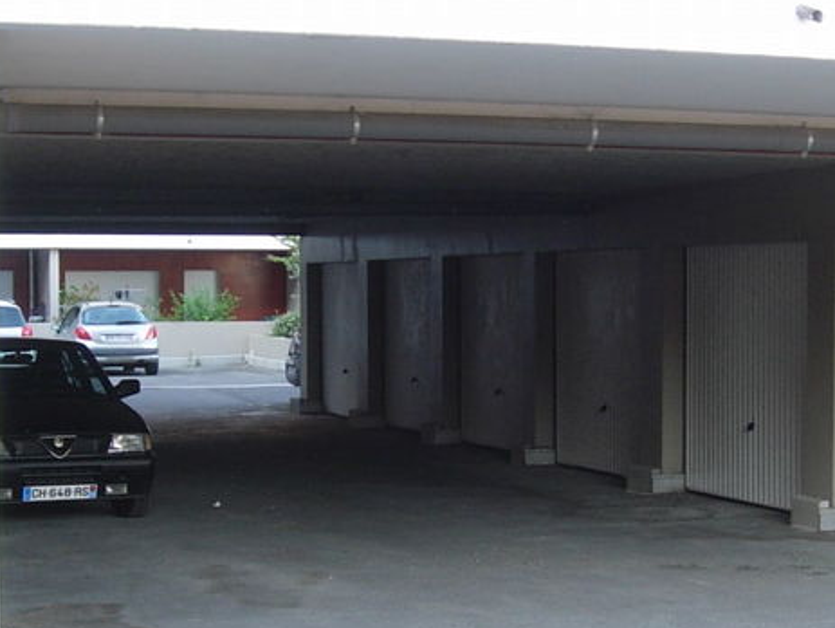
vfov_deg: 18.0
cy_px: 419
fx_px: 1980
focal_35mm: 82
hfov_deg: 23.8
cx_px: 512
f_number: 2.8
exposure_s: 1/50.7
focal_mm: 7.8
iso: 64
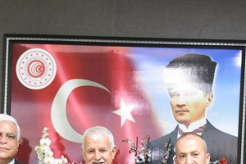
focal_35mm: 88
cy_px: 195
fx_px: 601
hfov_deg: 23.1
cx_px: 133
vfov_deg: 15.0
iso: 3200
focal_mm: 22
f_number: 3.8
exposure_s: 1/60
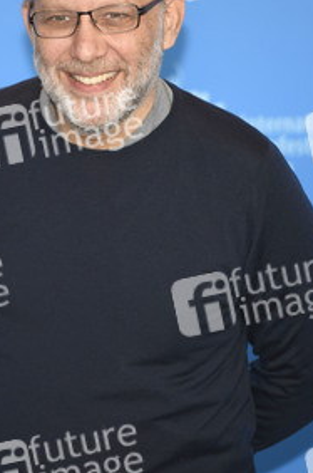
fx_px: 3717
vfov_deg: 7.3
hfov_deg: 4.8
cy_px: 213
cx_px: 105
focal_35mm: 284
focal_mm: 200
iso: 640
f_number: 3.2
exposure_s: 1/400
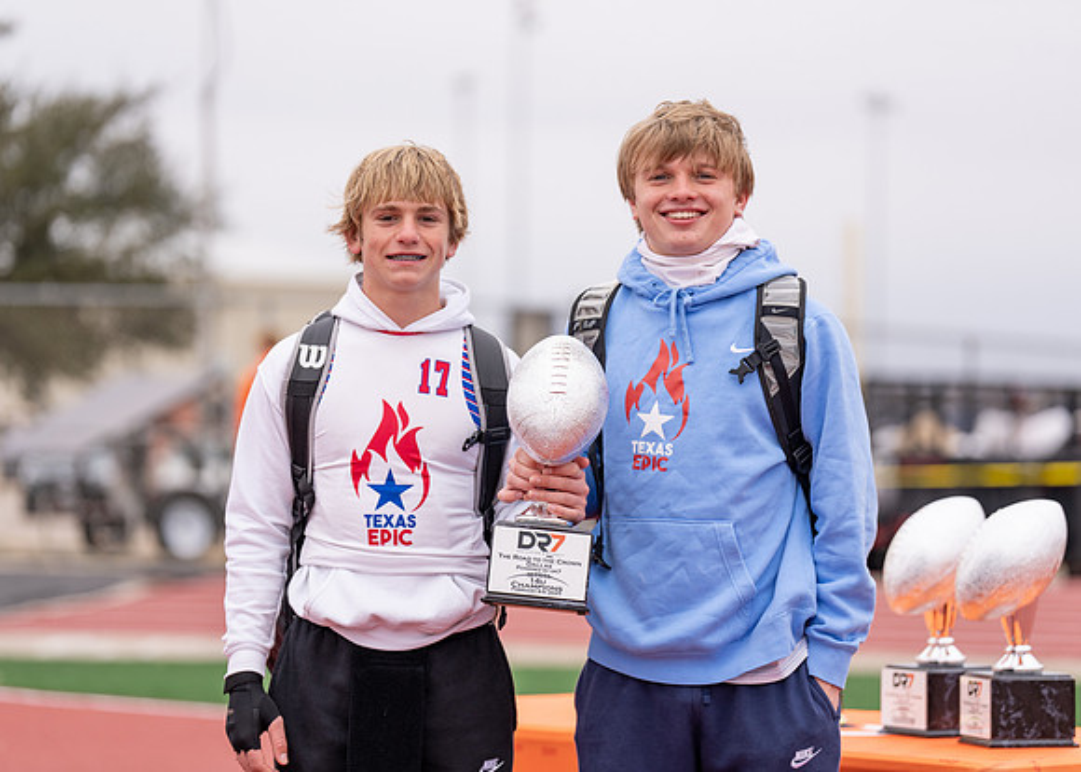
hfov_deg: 14.2
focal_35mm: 141
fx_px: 4342
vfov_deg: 10.2
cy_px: 386
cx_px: 540
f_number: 2.8
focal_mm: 135
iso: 100
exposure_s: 1/1000
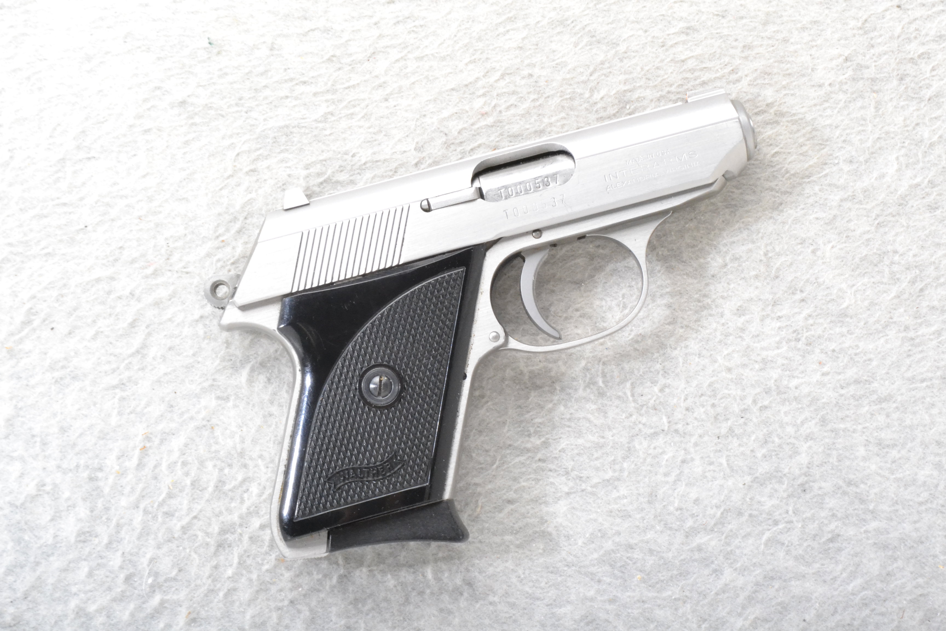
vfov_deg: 18.2
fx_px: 1971
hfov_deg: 27.0
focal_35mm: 75
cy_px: 316
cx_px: 473
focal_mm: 50
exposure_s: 1/160
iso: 3200
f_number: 20
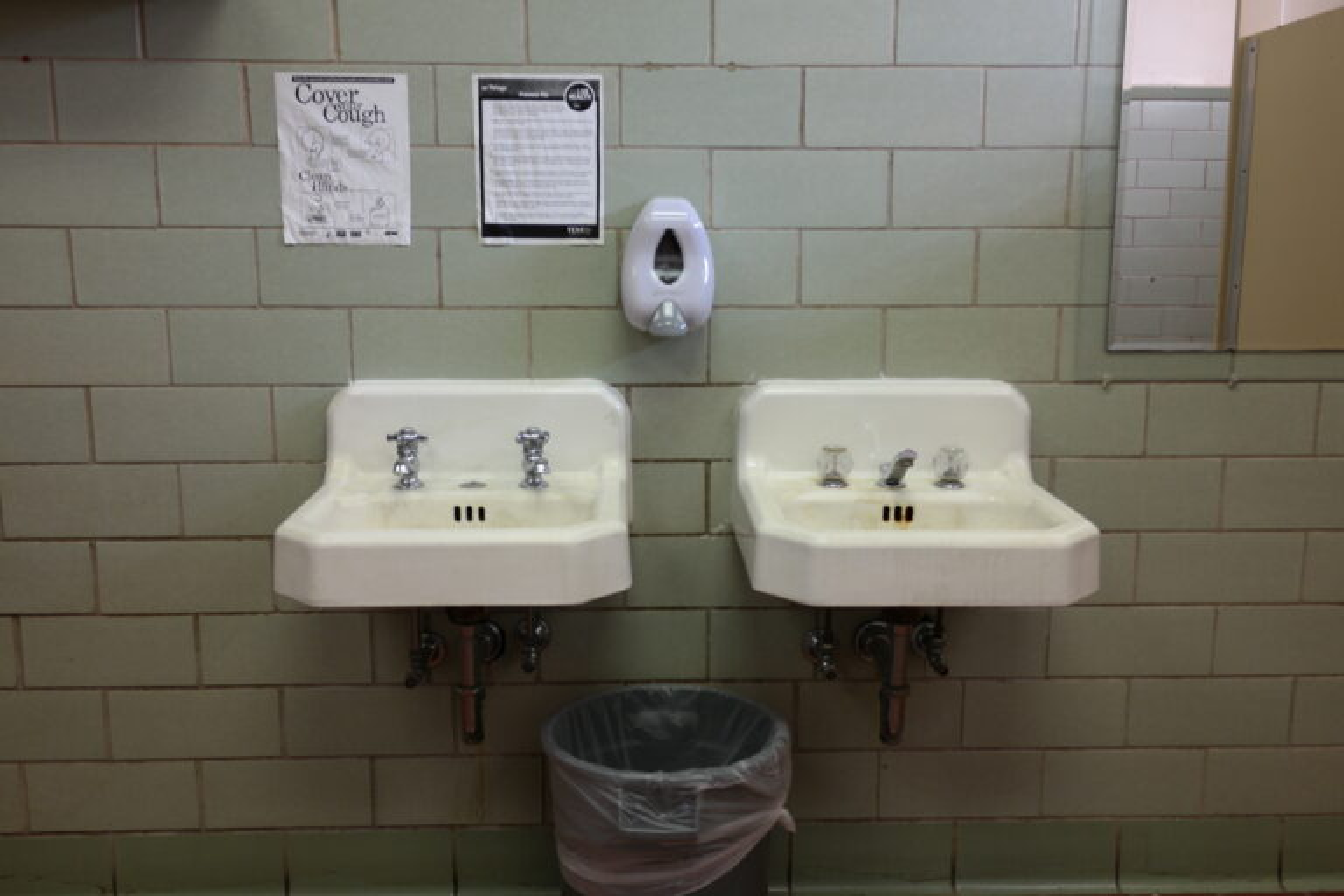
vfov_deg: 40.0
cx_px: 672
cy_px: 448
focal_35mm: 33
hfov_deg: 57.2
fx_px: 1232
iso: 200
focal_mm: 22
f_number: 3.5
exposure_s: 1/60
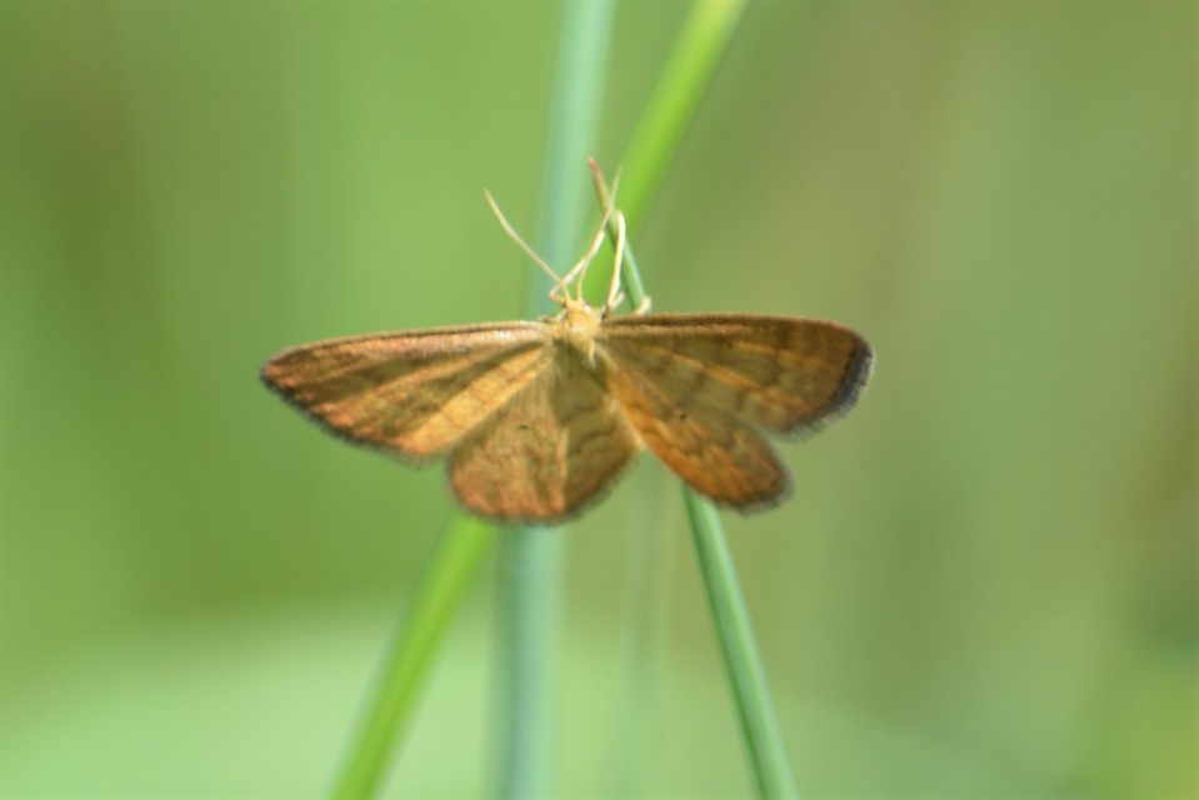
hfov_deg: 4.9
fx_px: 13992
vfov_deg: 3.3
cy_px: 400
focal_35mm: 420
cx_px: 600
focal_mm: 280
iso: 110
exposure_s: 1/125
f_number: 8
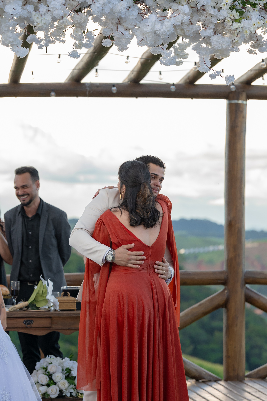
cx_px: 134
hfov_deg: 10.8
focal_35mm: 127
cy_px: 200
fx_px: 1413
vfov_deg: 16.1
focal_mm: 85
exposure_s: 1/640
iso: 400
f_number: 3.5
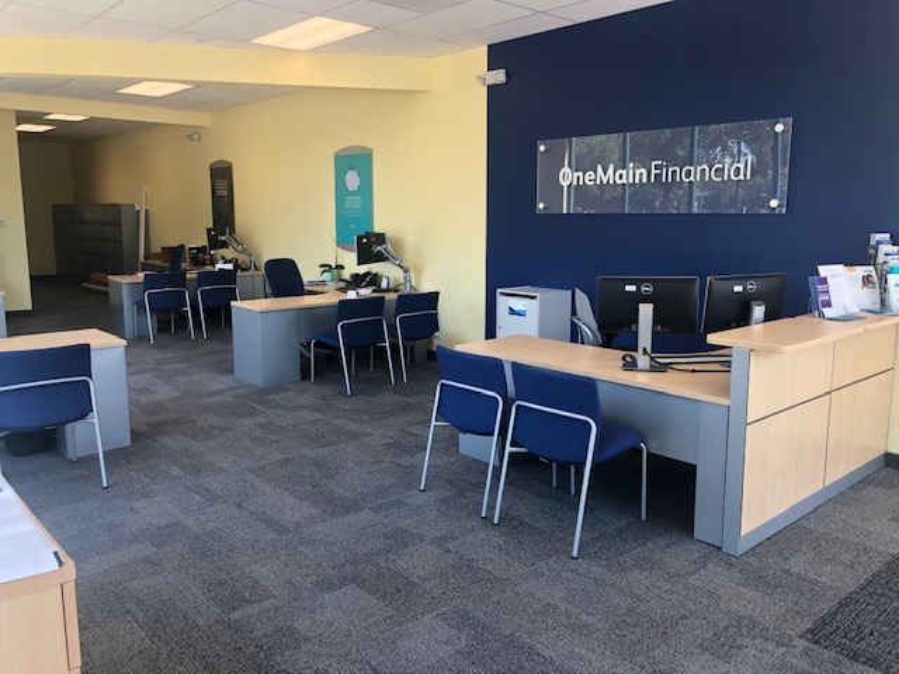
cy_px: 337
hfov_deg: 63.4
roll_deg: +0.6
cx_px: 450
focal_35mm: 28
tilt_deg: -8.9
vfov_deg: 49.7
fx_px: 727
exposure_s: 1/120
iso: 40
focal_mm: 4
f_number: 1.8
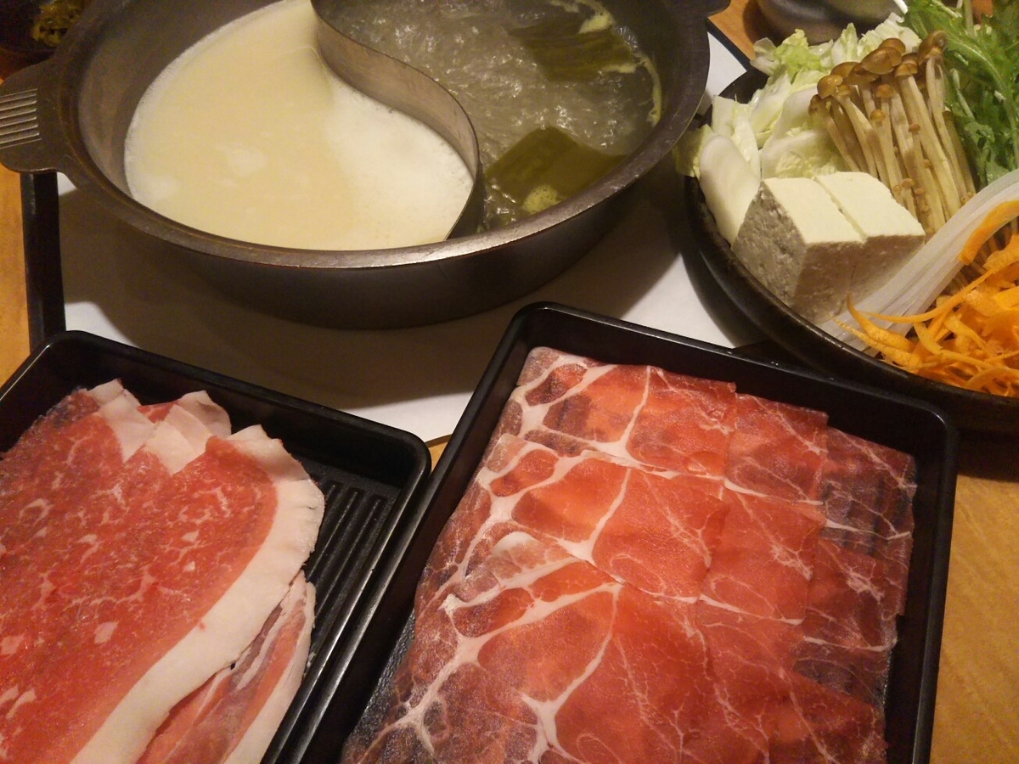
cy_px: 382
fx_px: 883
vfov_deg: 46.8
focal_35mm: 30
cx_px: 510
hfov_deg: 60.0
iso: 200
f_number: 2.2
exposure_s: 1/40
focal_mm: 4
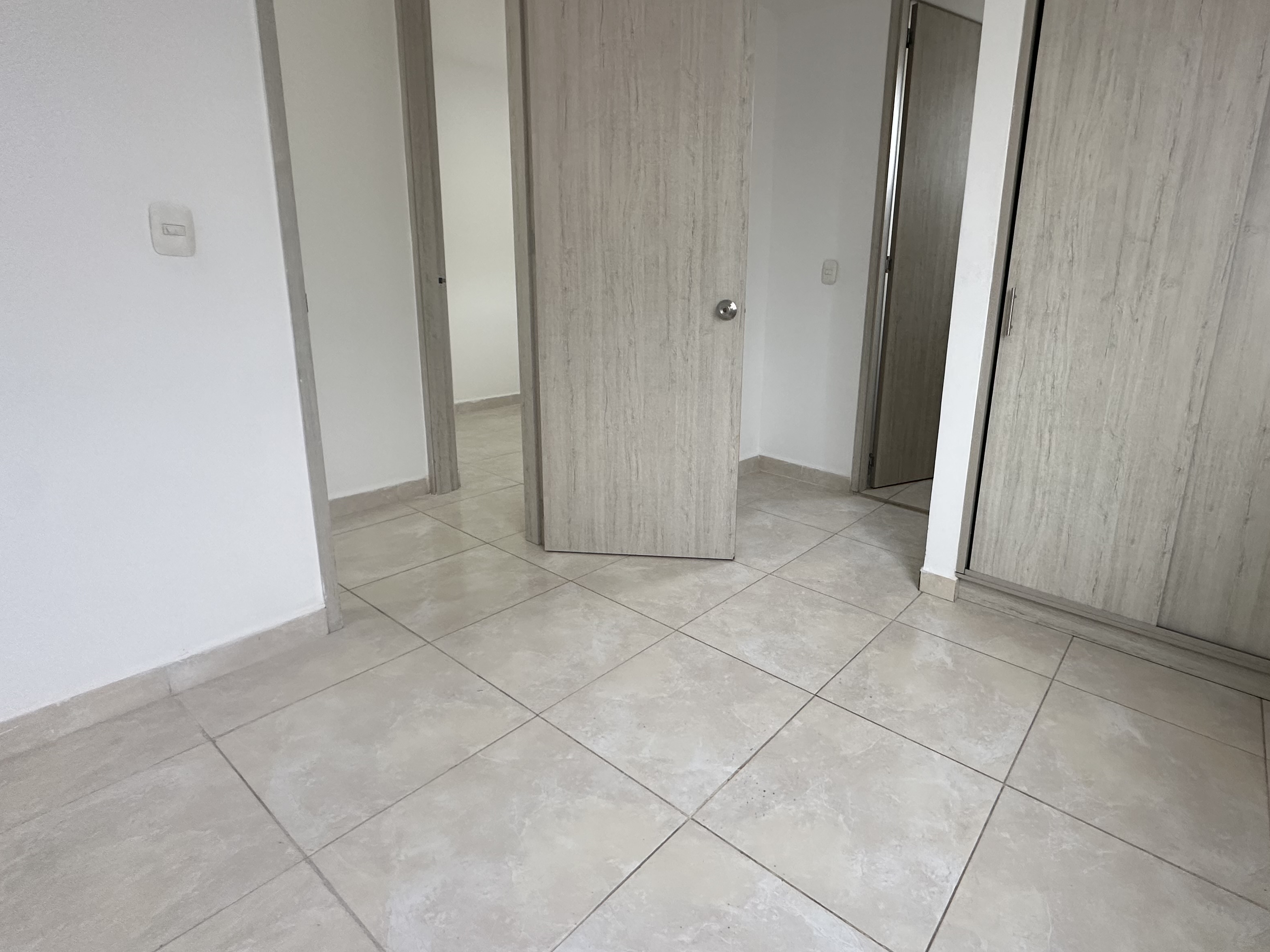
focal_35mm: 18
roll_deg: -3.4
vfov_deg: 71.4
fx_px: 660
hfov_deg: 86.4
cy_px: 424
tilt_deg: -12.9
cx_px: 775
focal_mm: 2.22
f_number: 2.2
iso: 250
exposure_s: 1/120
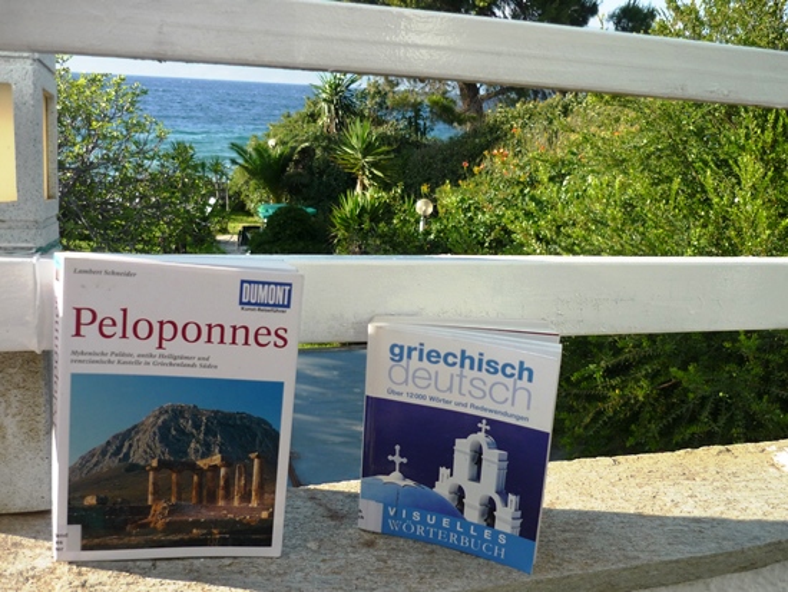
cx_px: 394
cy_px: 296
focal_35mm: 33
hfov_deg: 55.3
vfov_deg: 43.0
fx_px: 752
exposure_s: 1/500
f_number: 2.8
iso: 100
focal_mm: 5.5
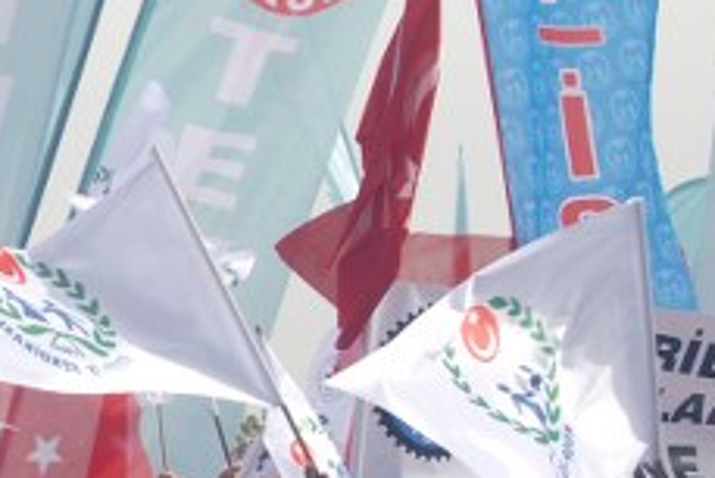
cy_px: 378
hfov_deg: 12.4
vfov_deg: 8.4
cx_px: -119
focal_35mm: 163
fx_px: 3234
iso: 100
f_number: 8
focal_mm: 31
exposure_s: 1/250
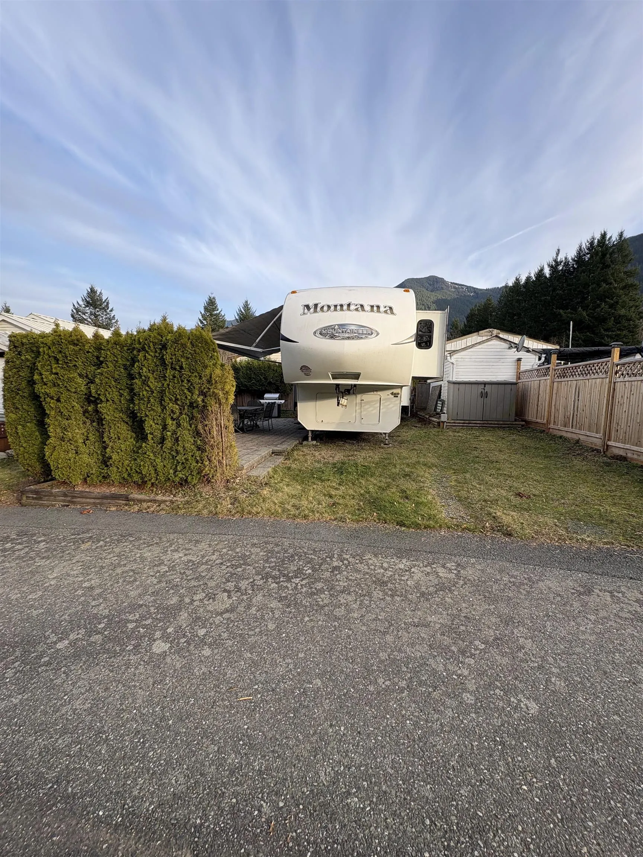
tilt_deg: -5.8
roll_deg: -0.7
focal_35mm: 14
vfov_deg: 102.1
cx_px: 322
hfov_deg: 85.7
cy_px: 428
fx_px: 347
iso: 40
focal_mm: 2.22
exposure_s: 1/390
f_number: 2.2
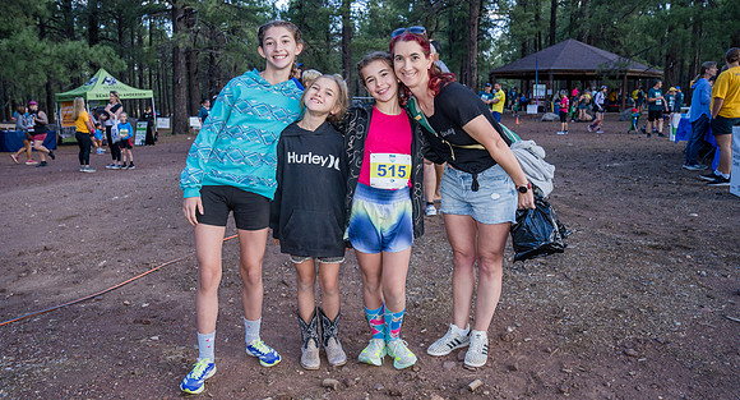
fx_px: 497
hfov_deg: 73.4
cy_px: 198
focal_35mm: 26
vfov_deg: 43.8
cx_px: 370
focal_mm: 24
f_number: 5
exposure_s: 1/125
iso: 320
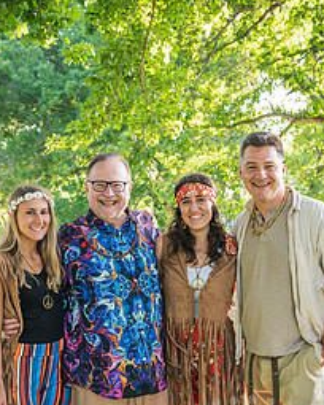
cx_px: 169
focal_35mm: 58
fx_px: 695
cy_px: 268
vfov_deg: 32.2
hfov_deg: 26.2
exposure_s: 1/320
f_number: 4
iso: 800
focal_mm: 35
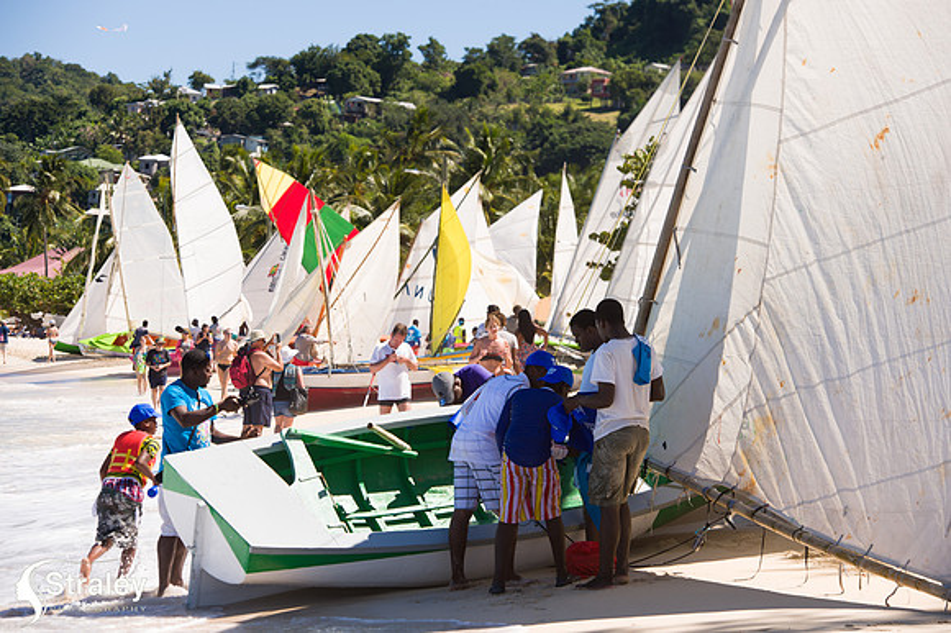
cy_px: 316
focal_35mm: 120
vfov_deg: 11.4
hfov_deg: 17.1
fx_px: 3168
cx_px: 476
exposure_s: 1/320
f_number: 8
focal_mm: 120
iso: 100
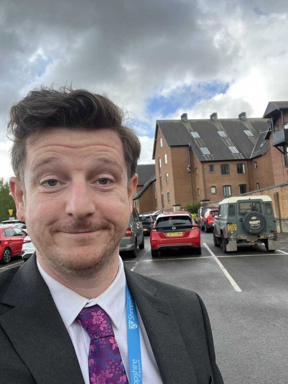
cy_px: 192
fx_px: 333
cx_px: 144
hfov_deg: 46.8
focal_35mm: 30
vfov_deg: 60.0
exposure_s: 1/215
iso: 32
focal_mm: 2.71
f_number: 2.2
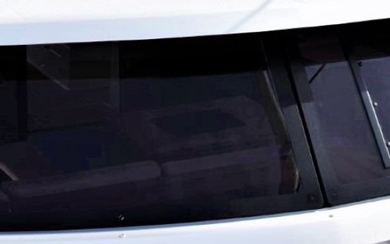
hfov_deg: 23.0
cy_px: -44
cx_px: 89
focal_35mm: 89
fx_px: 948
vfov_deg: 14.2
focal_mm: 25
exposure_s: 1/800
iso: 100
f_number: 5.6
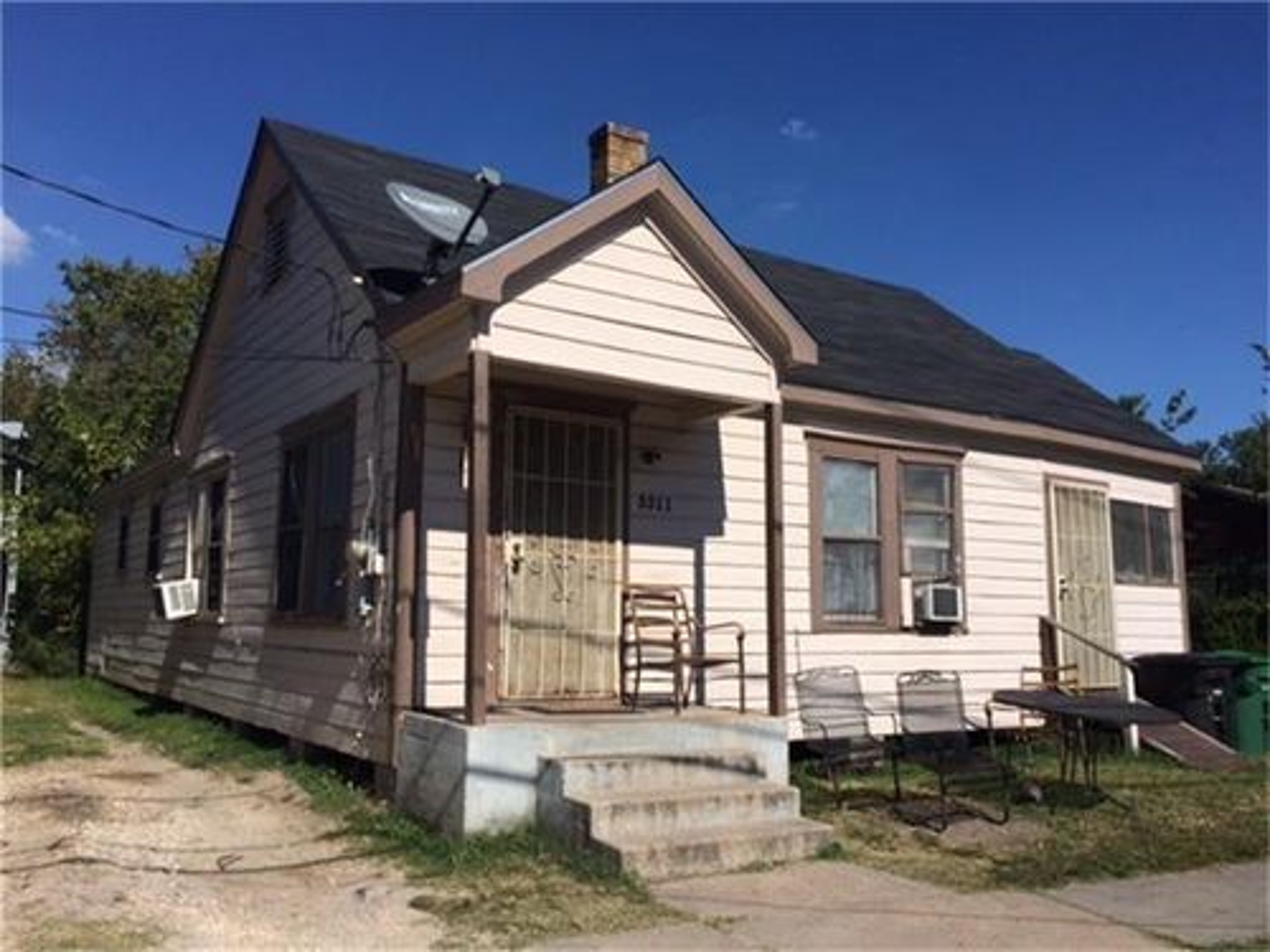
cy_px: 476
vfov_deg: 48.2
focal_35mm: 29
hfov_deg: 61.7
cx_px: 635
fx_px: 1064
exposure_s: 1/4566
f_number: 2.2
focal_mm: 4.15
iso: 32
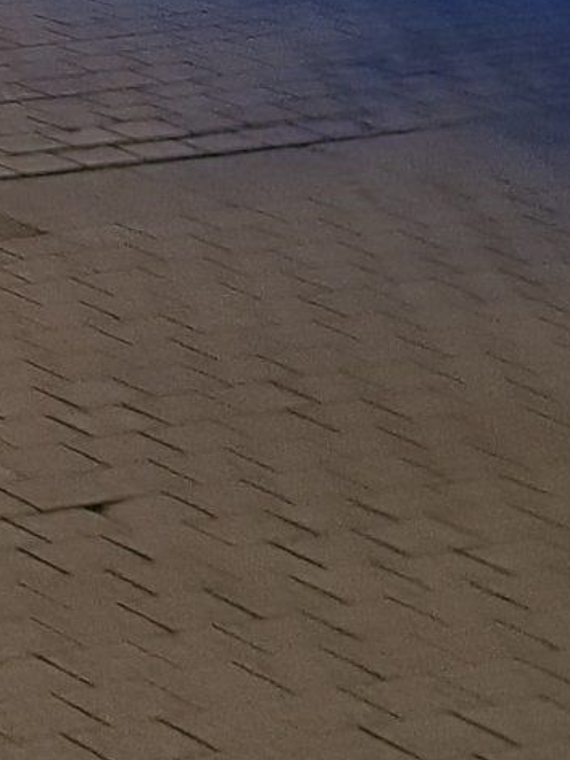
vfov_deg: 8.7
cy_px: -774
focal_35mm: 214
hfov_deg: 6.8
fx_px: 4698
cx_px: -501
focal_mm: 5.5
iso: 347
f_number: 1.75
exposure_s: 1/50
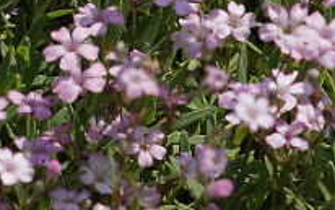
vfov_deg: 1.5
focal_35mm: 889
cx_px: -332
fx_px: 8121
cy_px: -413
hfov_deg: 2.4
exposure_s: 1/500
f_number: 6.3
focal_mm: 100
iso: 100
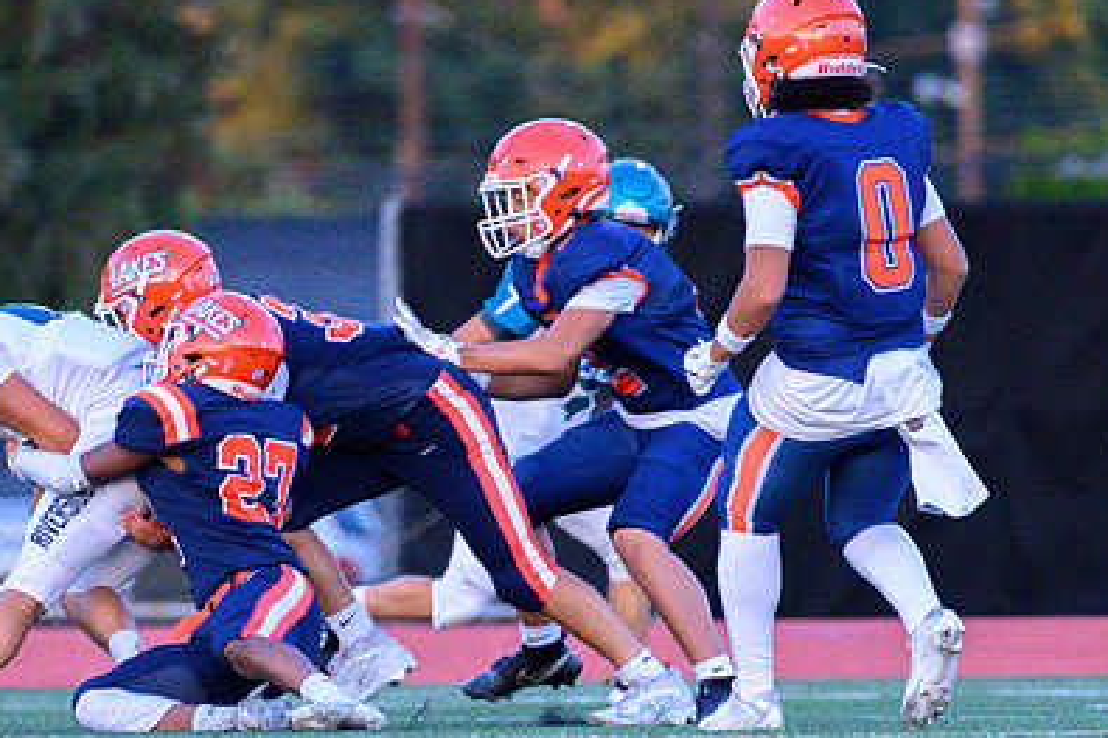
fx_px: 23073
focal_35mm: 750
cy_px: 711
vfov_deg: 1.8
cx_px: 337
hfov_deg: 2.8
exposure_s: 1/1600
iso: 5000
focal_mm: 280
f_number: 4
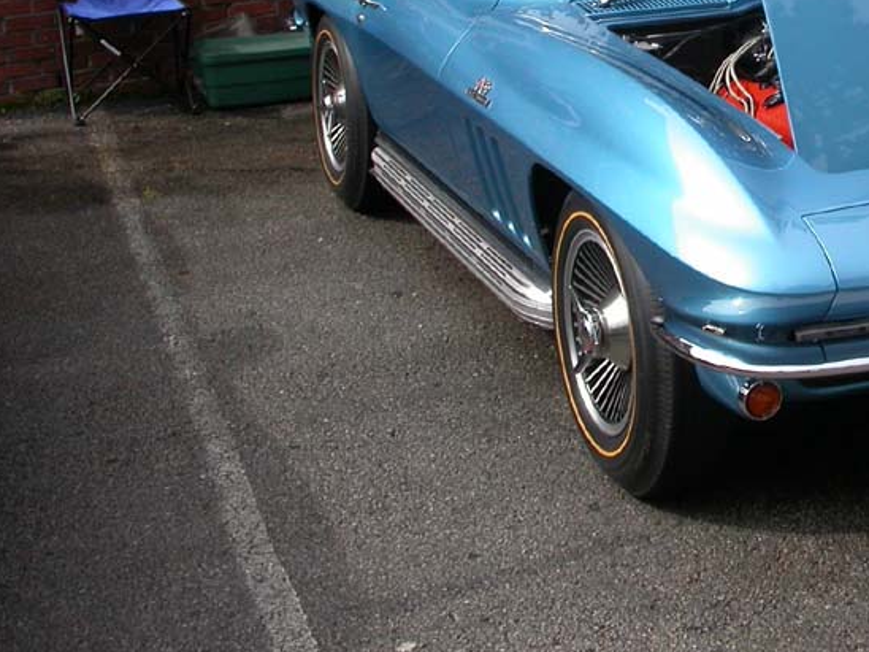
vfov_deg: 20.3
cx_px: 802
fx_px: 1782
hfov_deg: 26.4
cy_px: 68
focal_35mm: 71
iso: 100
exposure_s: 1/243
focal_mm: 7.85
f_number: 6
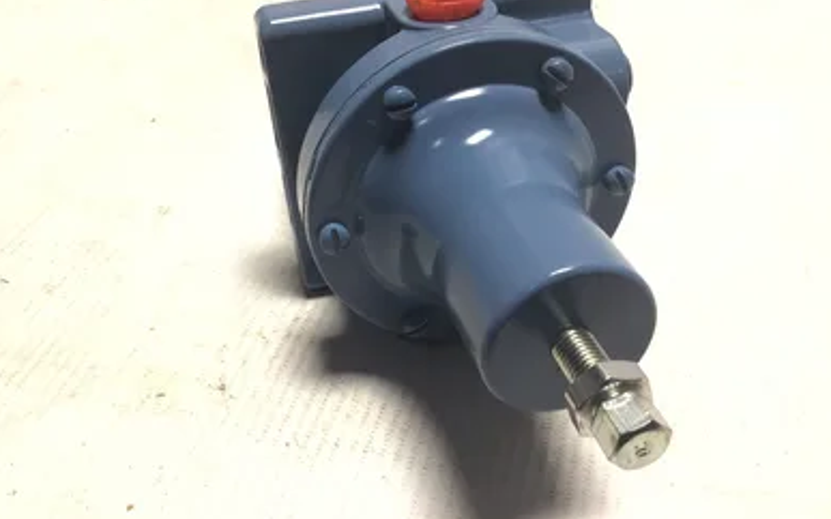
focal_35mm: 34
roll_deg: -0.7
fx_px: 770
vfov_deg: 37.3
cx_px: 419
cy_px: 236
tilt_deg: -43.4
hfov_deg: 56.7
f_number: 2.4
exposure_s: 1/120
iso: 40
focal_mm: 3.3
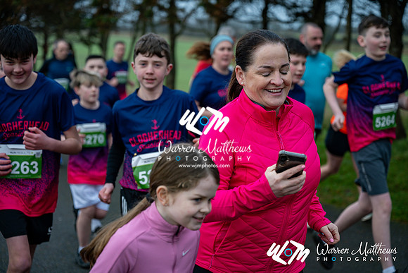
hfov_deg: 28.8
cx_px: 204
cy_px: 136
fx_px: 793
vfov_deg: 19.5
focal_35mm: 70
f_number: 2.8
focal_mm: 70
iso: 400
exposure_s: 1/1250
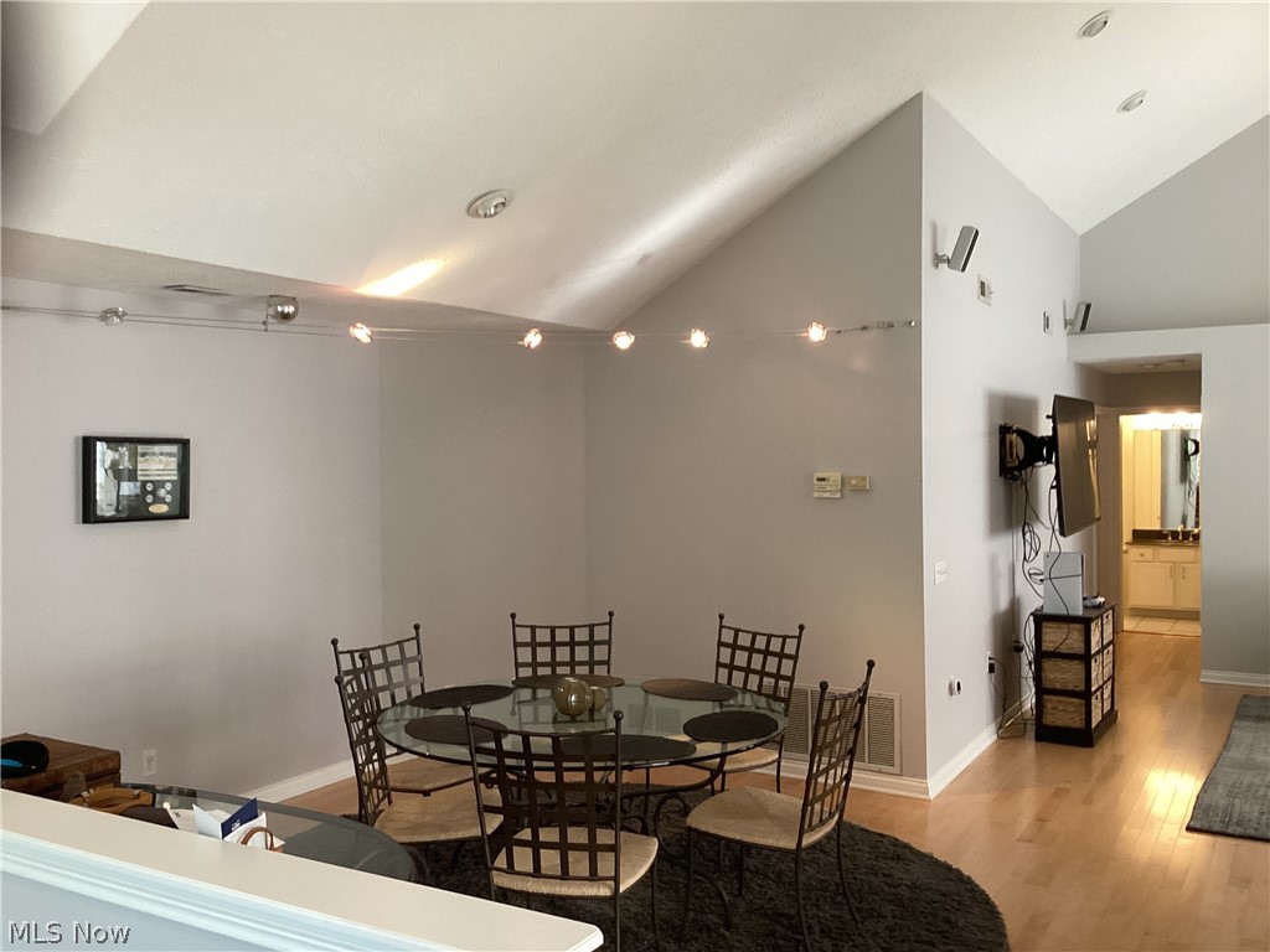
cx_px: 635
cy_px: 476
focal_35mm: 31
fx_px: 1137
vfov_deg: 45.4
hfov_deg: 58.4
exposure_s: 1/60
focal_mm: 3.3
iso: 160
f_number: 2.4
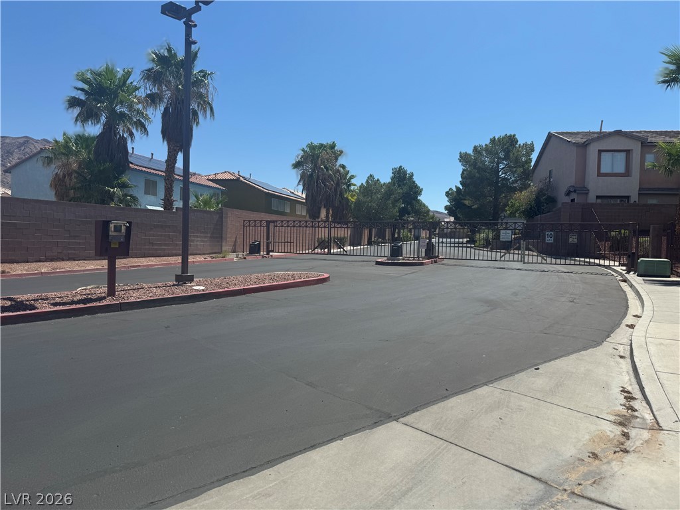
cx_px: 340
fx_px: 471
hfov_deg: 71.6
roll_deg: -1.7
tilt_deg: -1.1
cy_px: 255
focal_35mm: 24
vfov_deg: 56.8
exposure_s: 1/5814
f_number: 1.78
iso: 80
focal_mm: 6.76
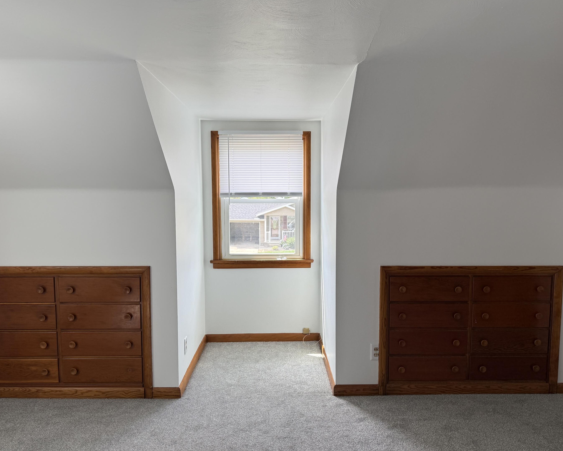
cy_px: 229
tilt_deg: -3.6
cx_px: 280
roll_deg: +1.2
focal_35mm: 26
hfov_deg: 66.0
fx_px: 433
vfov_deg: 54.9
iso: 100
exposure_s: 1/246
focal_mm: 6.76
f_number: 1.78
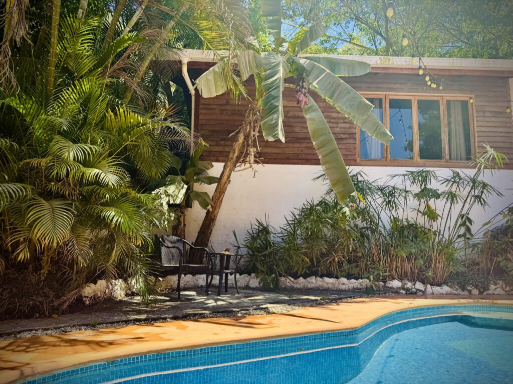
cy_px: 192
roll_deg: -1.2
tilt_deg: +8.1
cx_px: 256
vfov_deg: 56.8
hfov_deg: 71.6
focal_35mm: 24
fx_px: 356
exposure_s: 1/1339
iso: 80
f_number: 1.78
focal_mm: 6.76
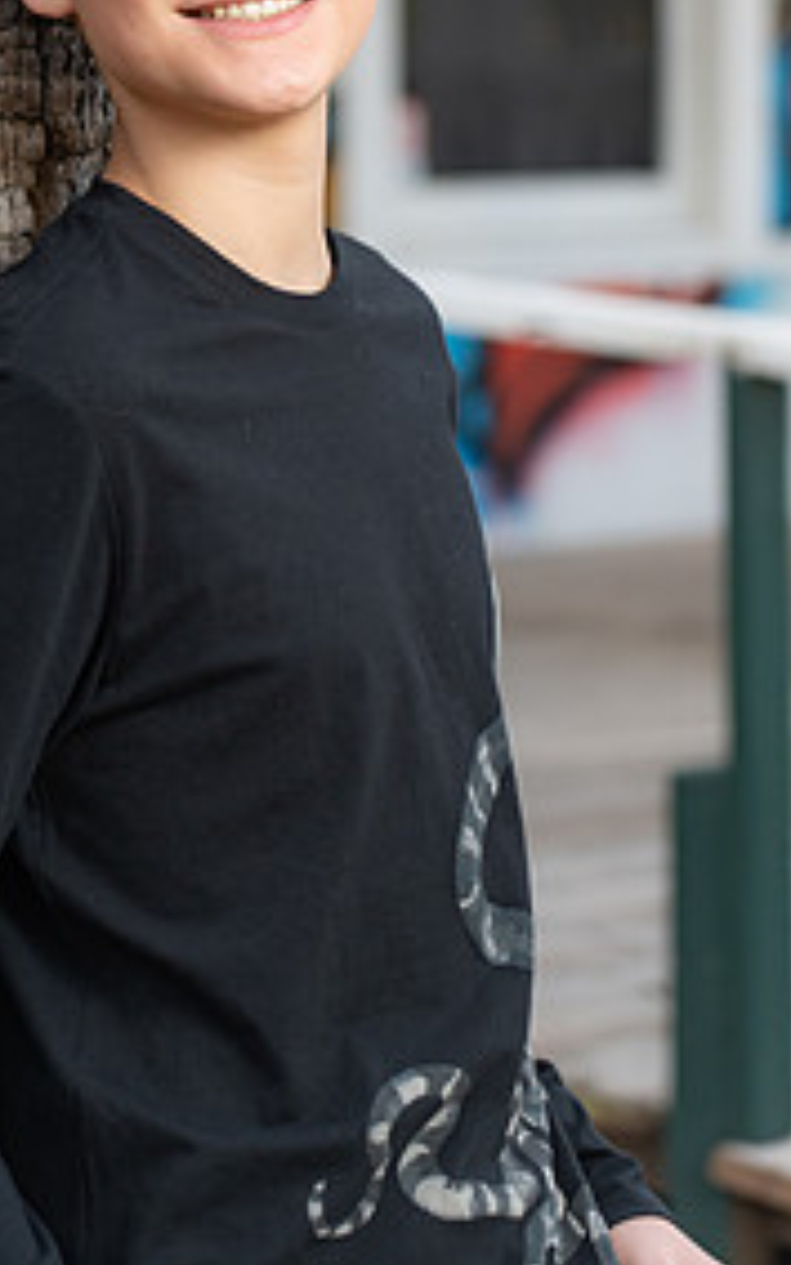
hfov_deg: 7.7
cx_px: 371
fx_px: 5861
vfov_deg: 12.3
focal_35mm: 170
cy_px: 268
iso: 250
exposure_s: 1/250
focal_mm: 105
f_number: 4
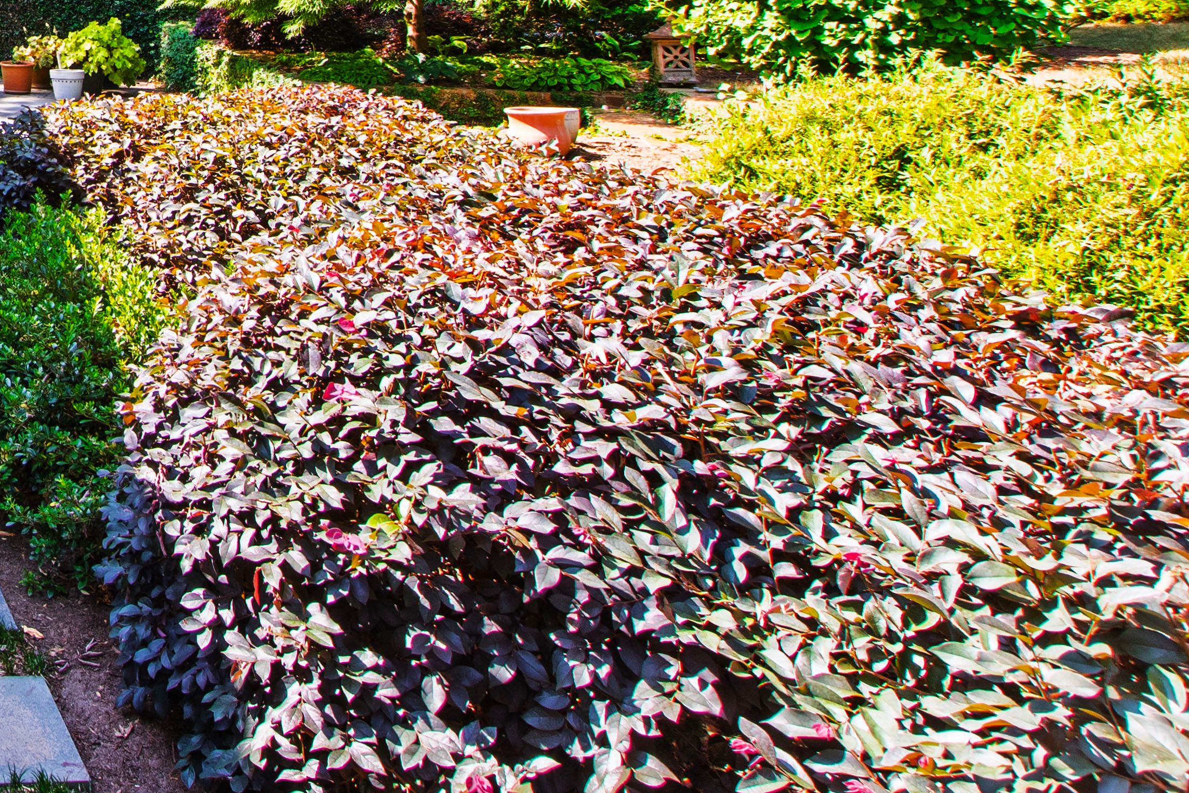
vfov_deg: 31.6
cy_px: -53
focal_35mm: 38
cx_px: -295
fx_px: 1255
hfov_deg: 36.5
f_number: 8
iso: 200
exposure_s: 1/60
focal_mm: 10
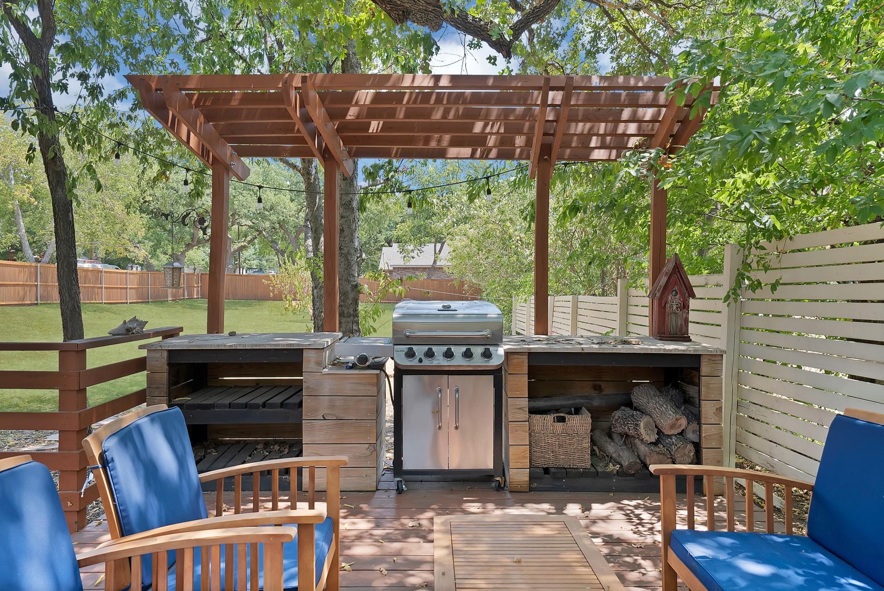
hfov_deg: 73.7
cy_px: 296
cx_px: 442
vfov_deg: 53.2
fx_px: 590
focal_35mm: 24
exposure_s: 1/30
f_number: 9
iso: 640
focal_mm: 24
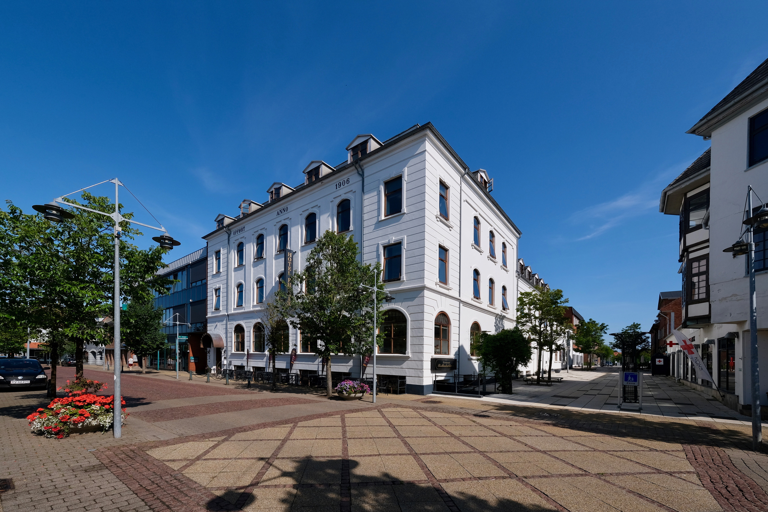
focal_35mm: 12
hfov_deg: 112.6
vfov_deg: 90.0
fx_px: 256
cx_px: 384
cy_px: 256
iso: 160
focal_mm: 8
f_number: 5.6
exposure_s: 1/1100
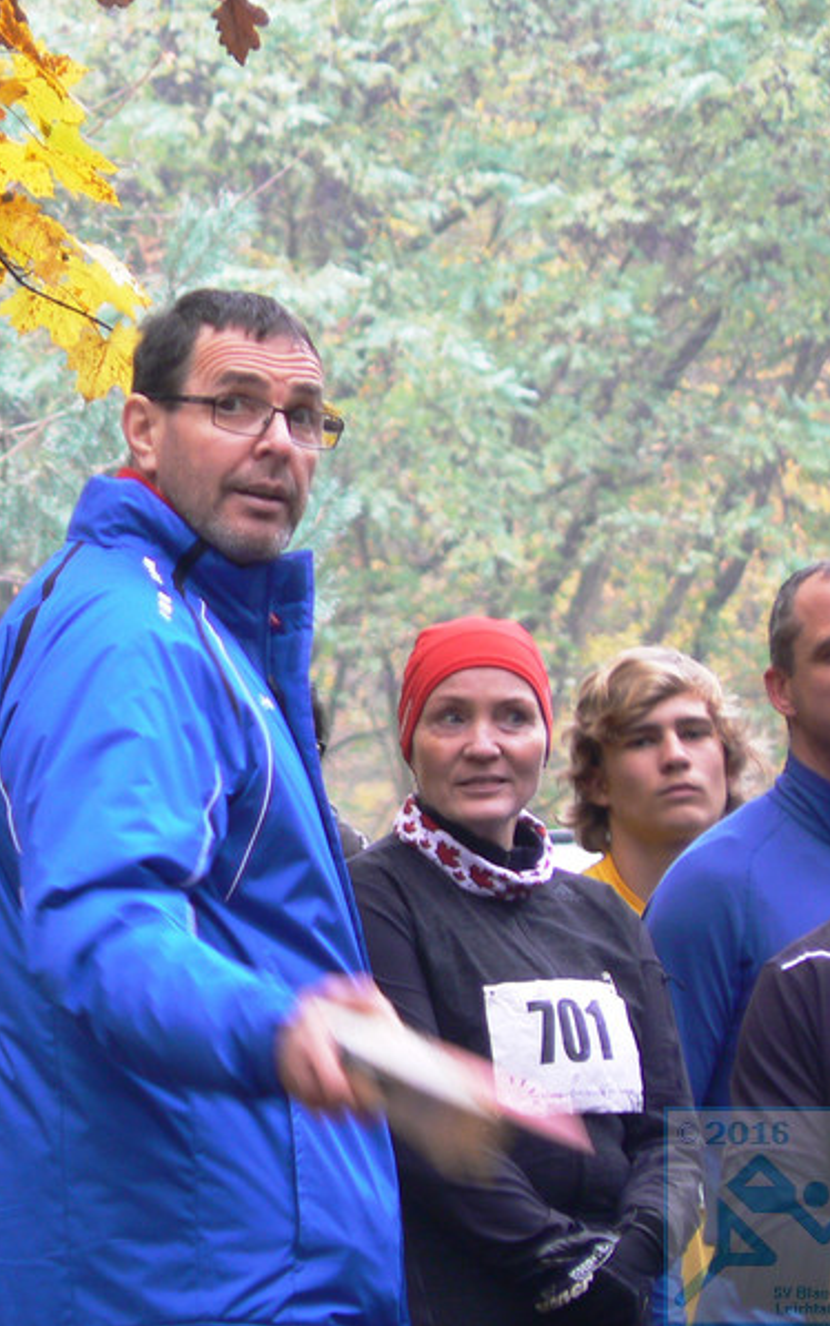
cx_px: 0
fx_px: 14723
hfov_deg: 3.2
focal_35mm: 407
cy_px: 663
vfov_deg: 5.2
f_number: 3.3
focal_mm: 47.8
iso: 80
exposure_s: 1/40
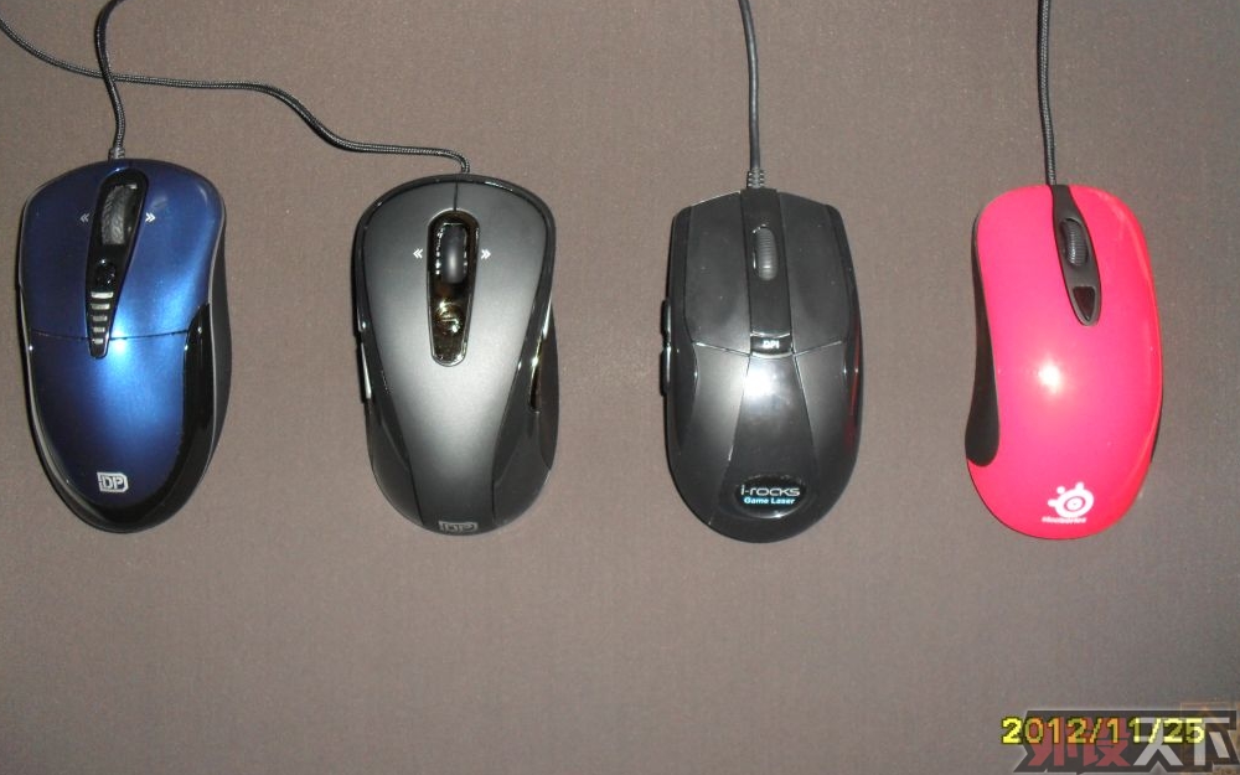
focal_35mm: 38
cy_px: 346
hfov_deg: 51.5
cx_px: 621
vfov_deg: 33.6
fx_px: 1284
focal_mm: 6.3
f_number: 3.2
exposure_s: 1/45
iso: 200
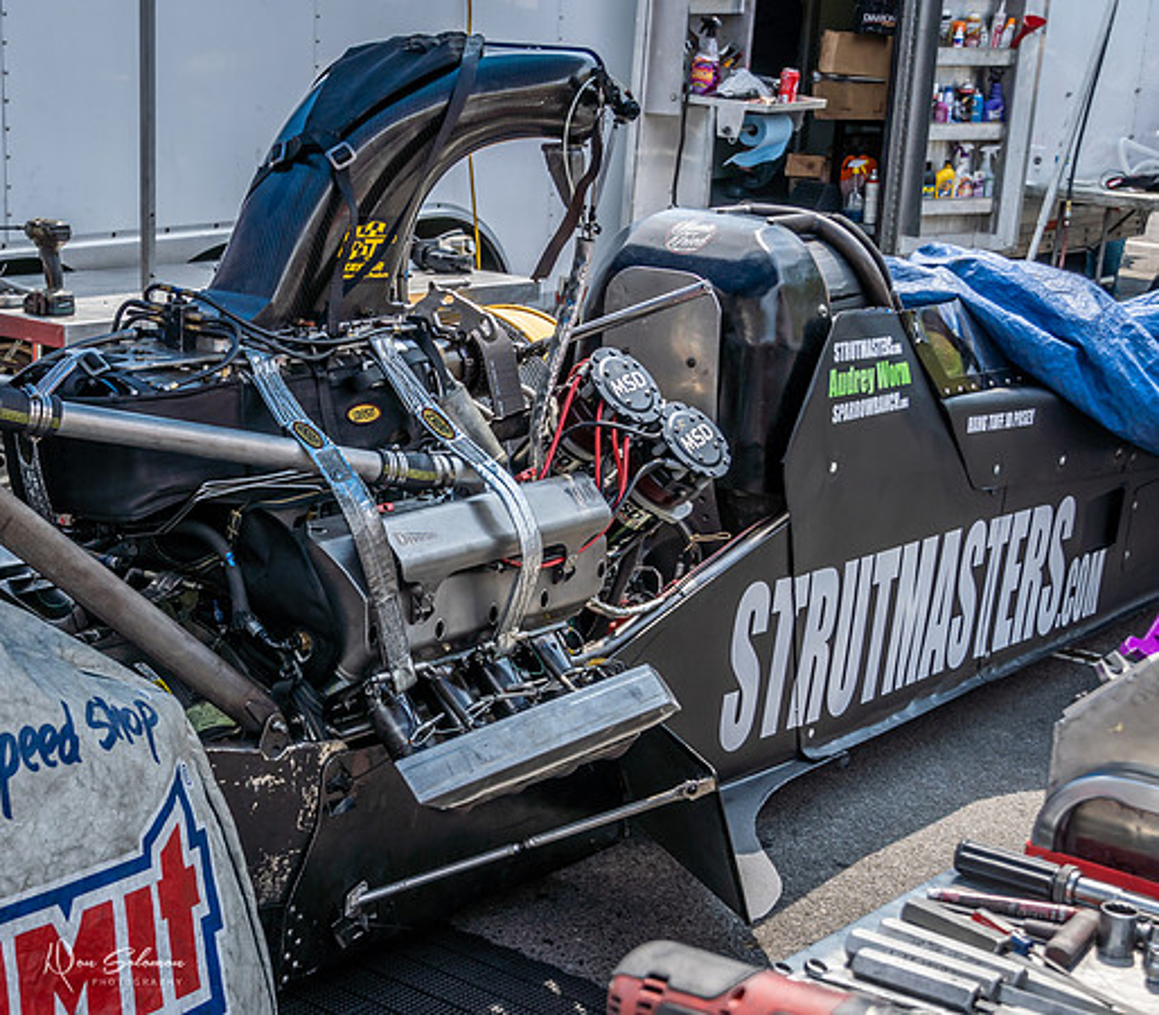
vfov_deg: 25.7
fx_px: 2223
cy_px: 587
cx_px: 370
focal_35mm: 62
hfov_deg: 29.0
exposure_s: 1/500
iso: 160
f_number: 5
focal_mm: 30
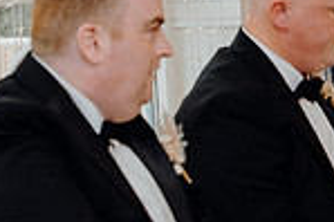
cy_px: 66
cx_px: 493
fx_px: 2345
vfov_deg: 5.4
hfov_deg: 8.0
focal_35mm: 253
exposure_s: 1/160
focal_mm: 65
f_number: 3.5
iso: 1250
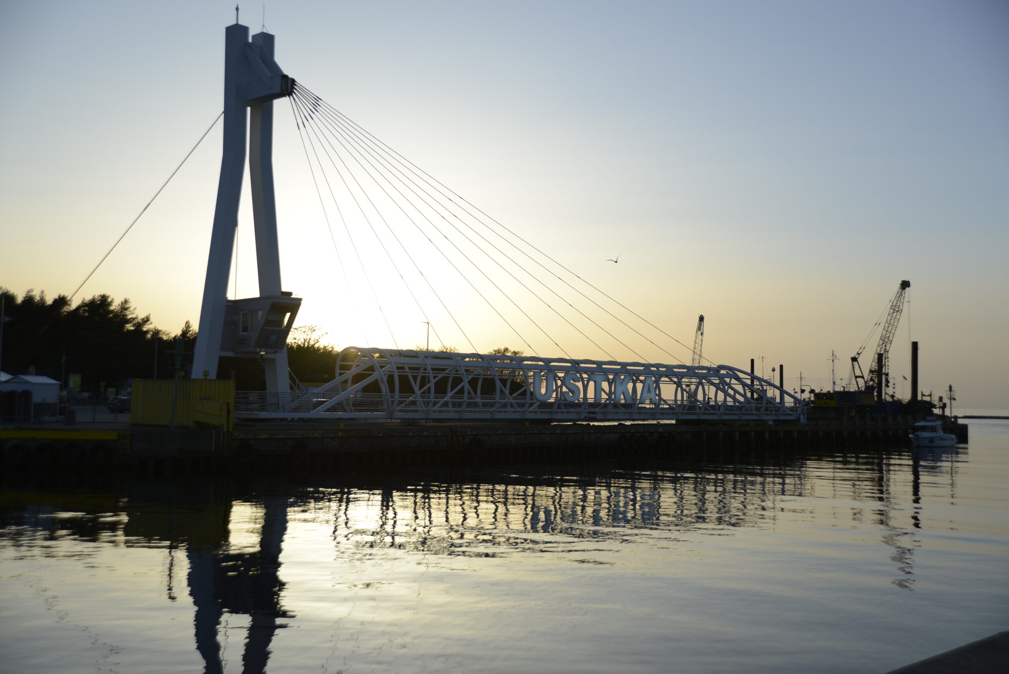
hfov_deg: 50.7
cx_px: 504
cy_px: 337
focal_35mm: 38
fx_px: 1065
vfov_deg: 35.1
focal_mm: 38
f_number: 3.2
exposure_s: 1/1600
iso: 125
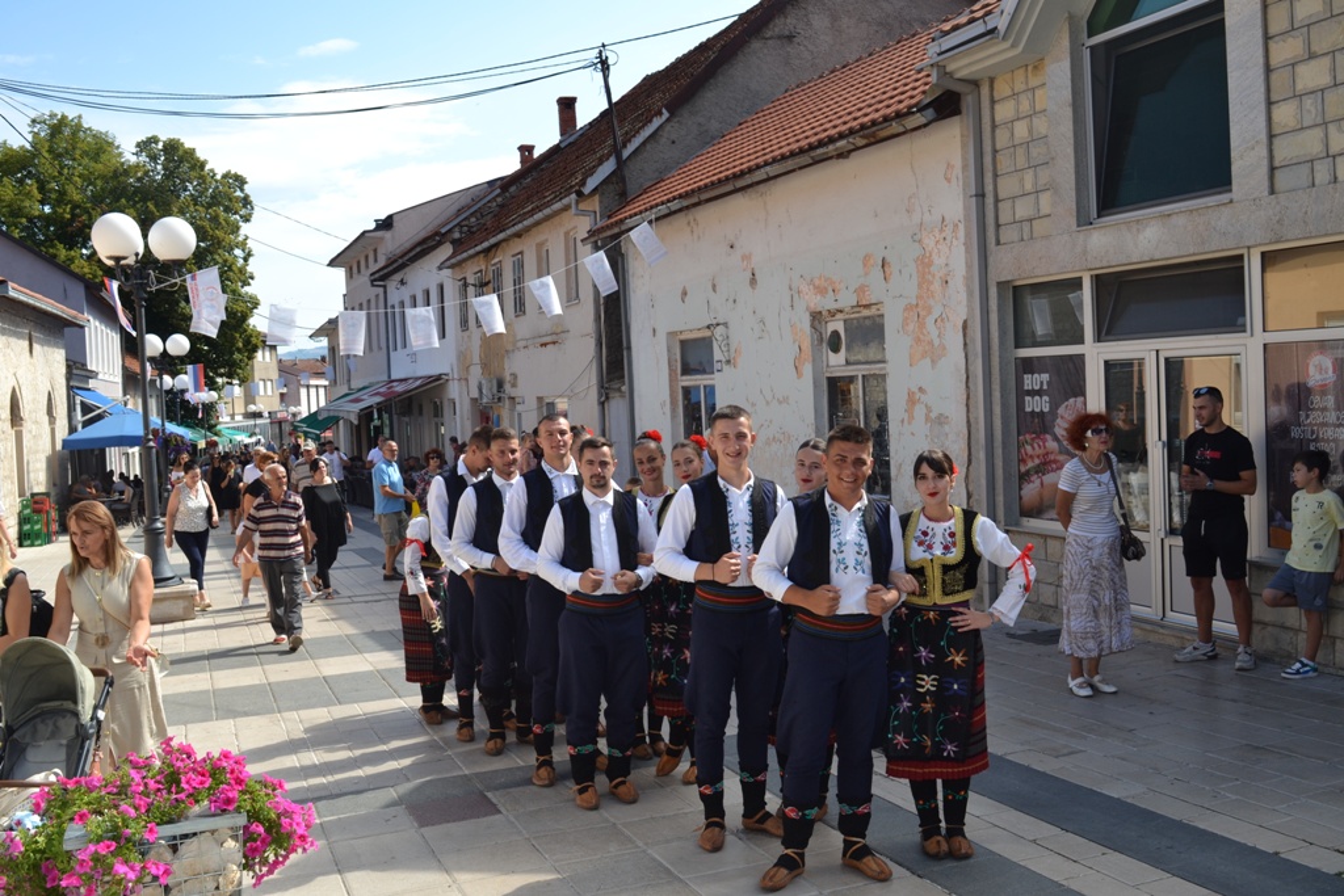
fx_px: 1232
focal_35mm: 33
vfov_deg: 40.0
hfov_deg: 57.2
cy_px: 448
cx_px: 672
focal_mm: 22
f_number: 8
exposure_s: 1/200
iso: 100
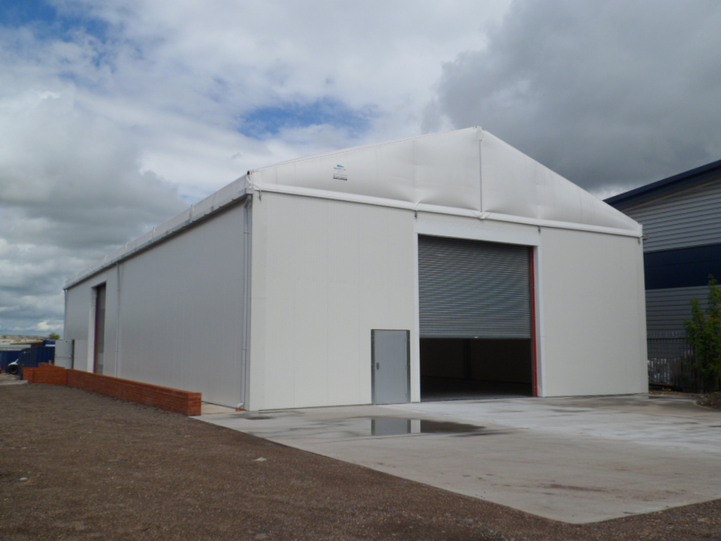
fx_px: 708
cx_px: 360
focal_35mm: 34
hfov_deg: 54.0
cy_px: 270
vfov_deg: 41.8
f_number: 10.4
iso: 80
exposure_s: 1/180
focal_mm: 5.7
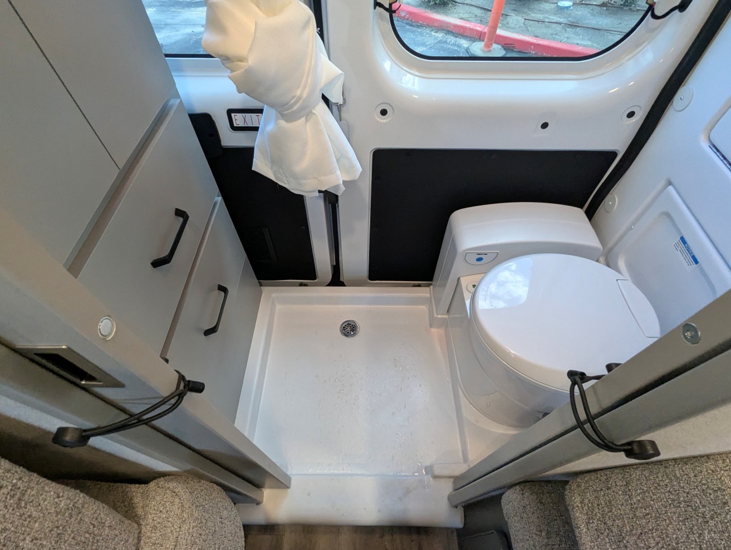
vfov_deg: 74.8
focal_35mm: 17
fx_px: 359
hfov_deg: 91.0
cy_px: 267
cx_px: 363
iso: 356
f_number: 2.2
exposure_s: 1/117
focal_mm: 2.35
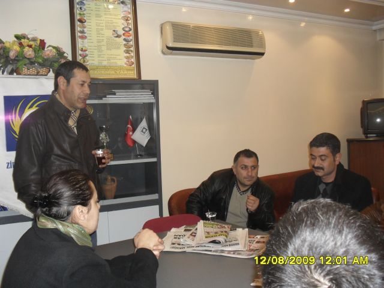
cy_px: 144
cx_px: 192
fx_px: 388
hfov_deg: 52.6
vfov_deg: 40.7
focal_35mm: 35
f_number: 3.2
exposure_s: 1/45
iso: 240
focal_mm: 6.3
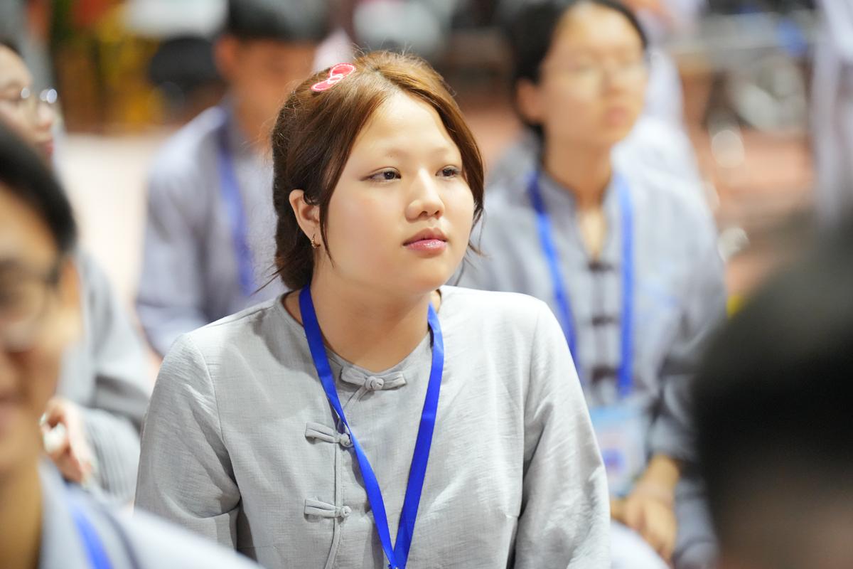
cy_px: 284
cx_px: 426
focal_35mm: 158
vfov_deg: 8.7
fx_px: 3743
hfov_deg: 13.0
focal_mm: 158
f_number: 3.2
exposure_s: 1/100
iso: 8000
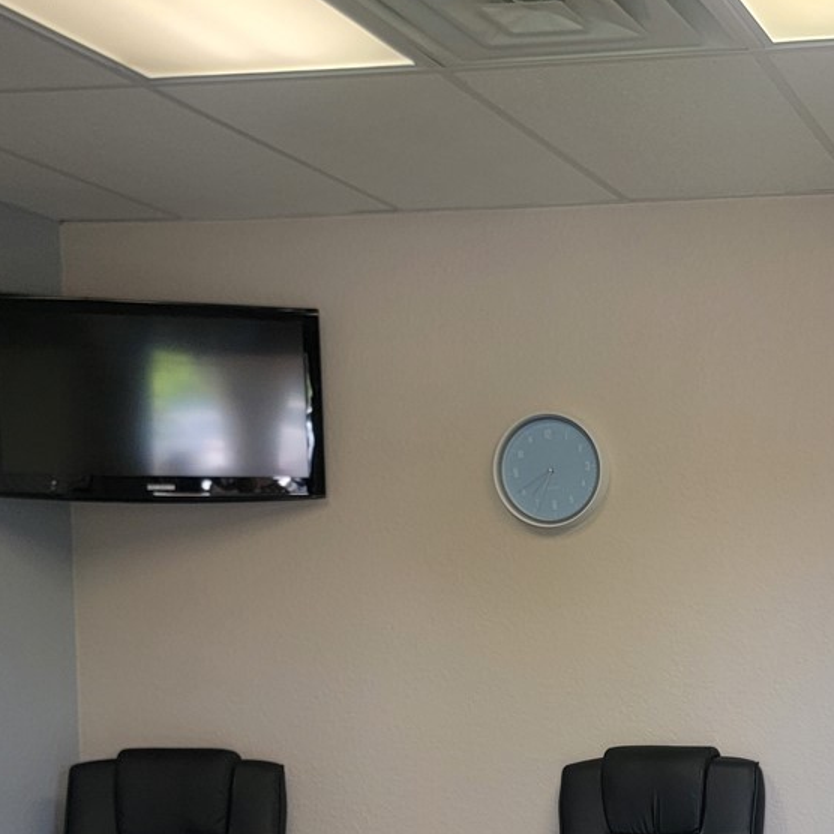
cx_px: 849
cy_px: 692
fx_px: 1663
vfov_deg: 27.5
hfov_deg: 26.5
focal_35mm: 61
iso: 80
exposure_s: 1/120
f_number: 1.8
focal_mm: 6.7
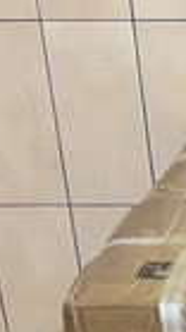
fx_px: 1291
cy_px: 601
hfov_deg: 7.6
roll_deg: +0.5
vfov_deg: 13.2
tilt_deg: -31.9
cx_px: 470
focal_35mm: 147
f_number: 1.78
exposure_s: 1/60
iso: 500
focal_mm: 6.76
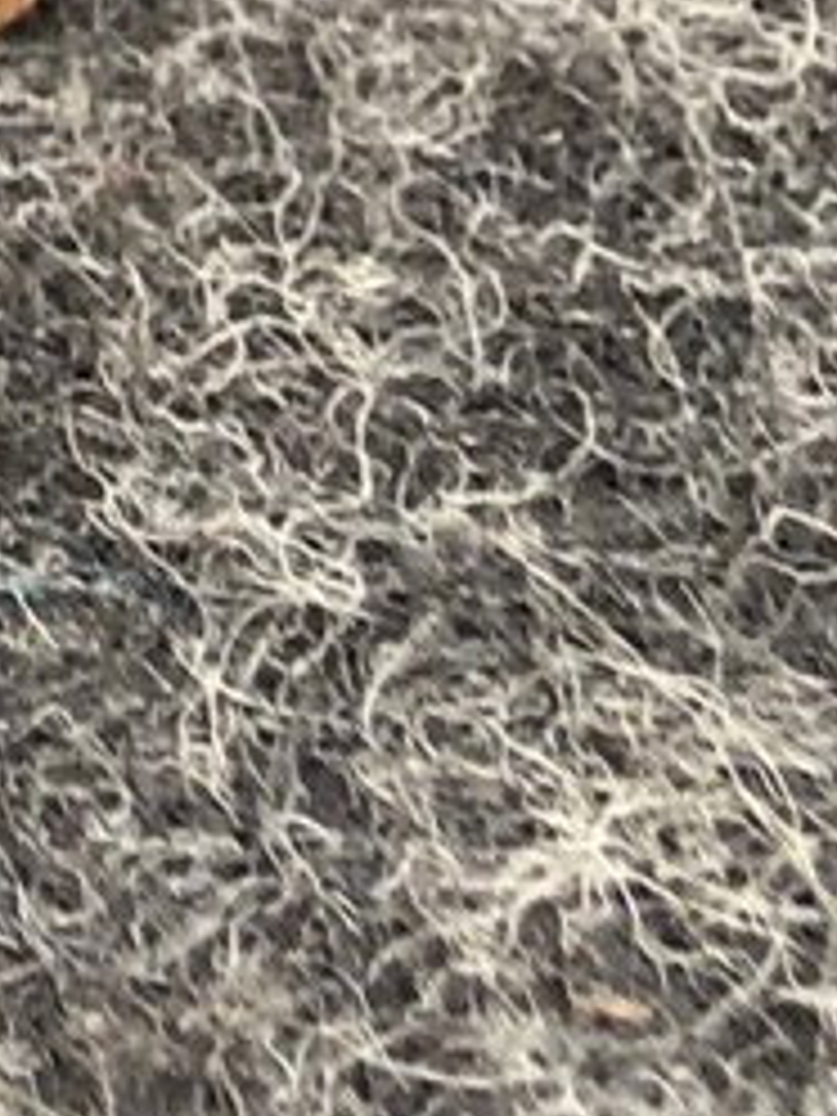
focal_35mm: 217
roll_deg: +0.0
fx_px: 6996
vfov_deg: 7.6
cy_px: -2596
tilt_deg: -12.8
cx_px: -1395
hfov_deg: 6.4
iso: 50
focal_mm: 4
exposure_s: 1/120
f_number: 1.8
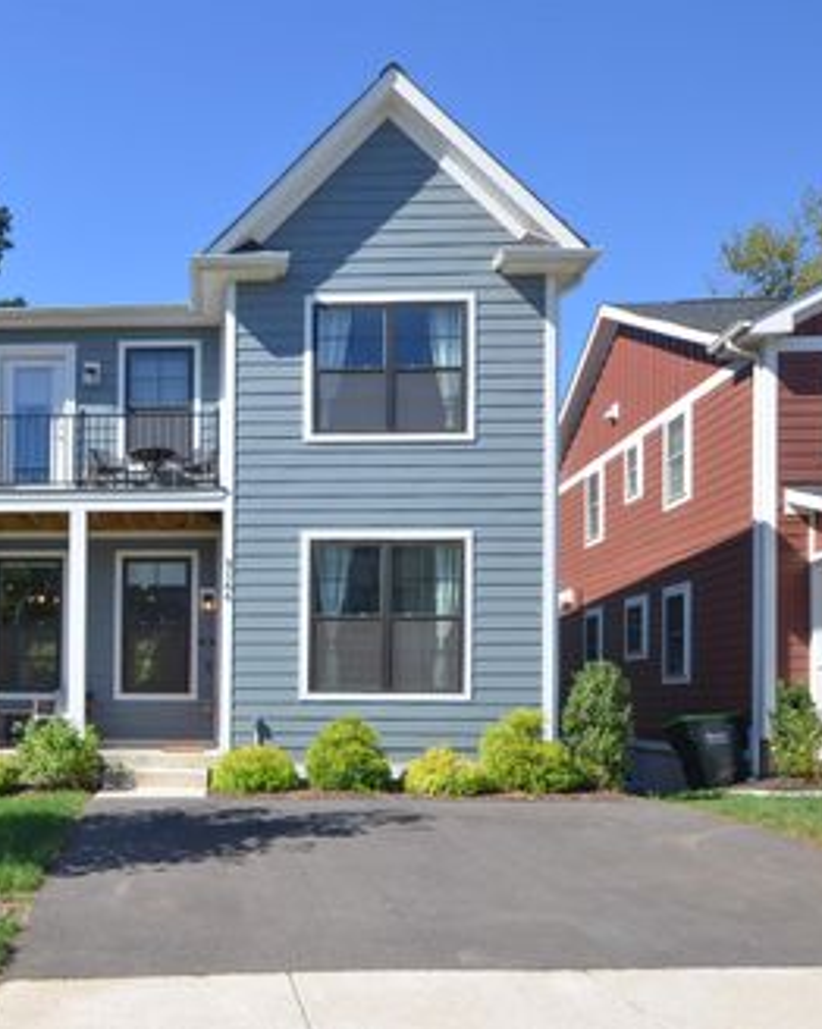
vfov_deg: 58.8
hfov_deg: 45.0
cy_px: 516
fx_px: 913
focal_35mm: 30
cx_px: 116
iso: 100
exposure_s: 1/200
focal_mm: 14
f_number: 7.1
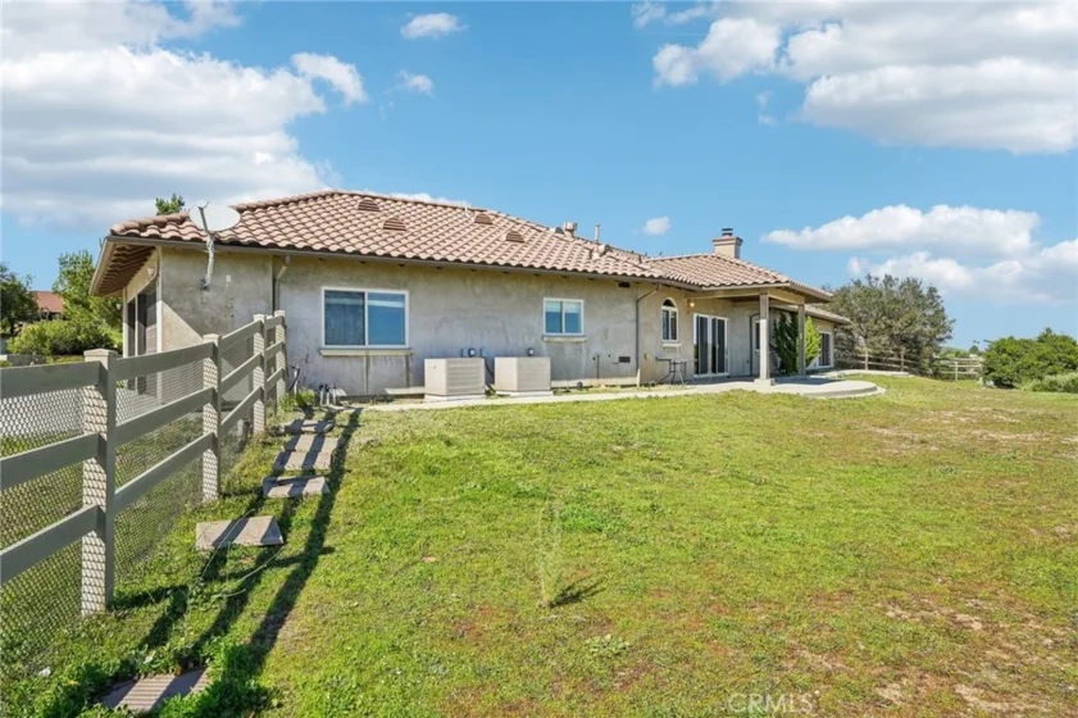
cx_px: 539
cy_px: 359
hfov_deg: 76.1
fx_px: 688
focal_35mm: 23
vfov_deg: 55.1
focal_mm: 23
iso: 400
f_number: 8
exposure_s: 1/1500
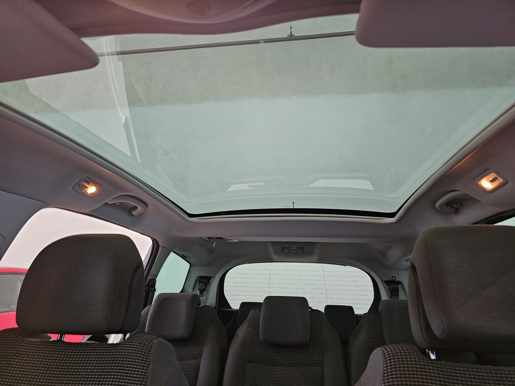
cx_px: 258
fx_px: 342
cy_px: 193
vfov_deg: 58.9
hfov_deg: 73.9
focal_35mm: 23
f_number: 1.7
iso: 500
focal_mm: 6.3
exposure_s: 1/33.3
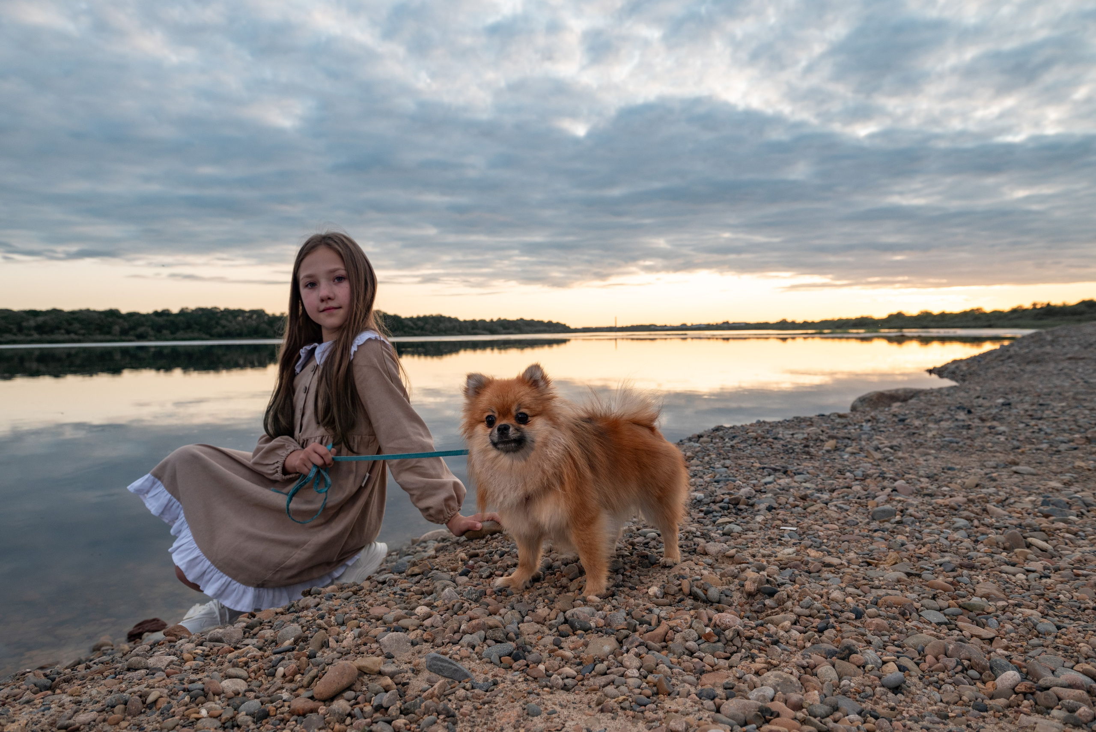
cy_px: 366
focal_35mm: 24
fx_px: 731
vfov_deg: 53.2
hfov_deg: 73.7
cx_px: 548
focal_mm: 24
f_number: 5.6
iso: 250
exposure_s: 1/250
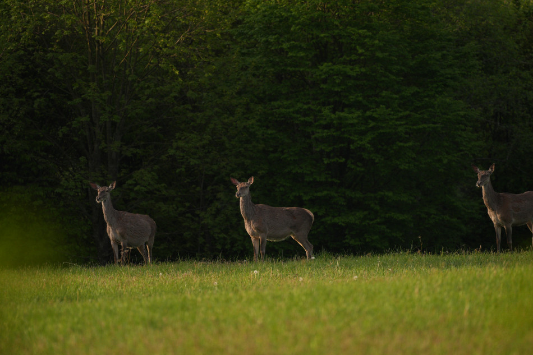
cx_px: 280
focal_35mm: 559
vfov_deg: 2.5
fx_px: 8274
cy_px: 159
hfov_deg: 3.7
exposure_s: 1/1250
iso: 800
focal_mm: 500
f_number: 5.6
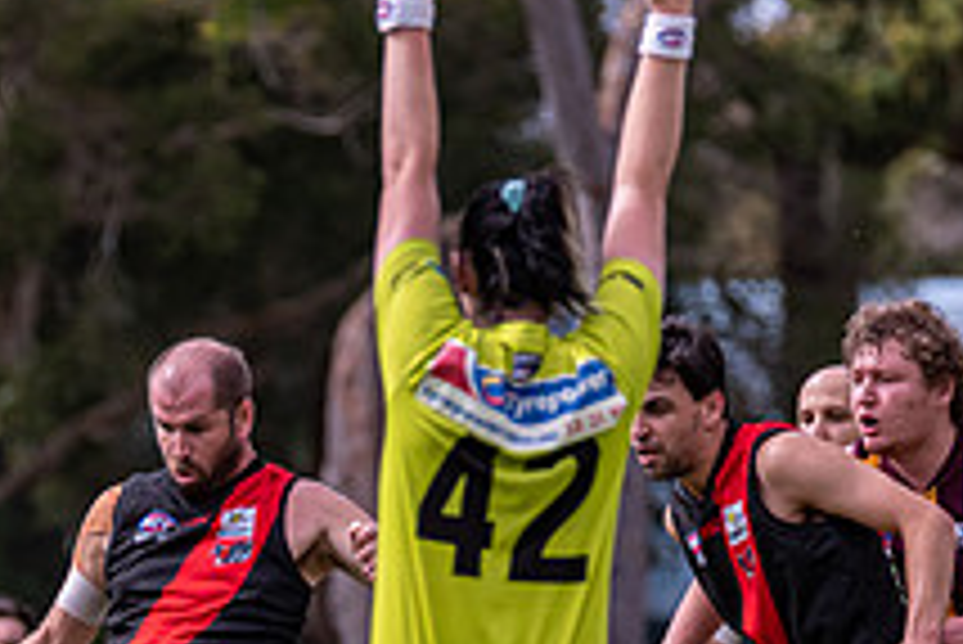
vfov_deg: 1.2
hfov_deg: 1.8
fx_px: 31237
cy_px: 870
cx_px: -40
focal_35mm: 1167
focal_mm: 400
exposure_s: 1/2500
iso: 800
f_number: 6.3
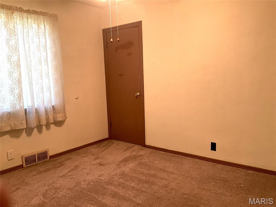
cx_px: 138
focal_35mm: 29
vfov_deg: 48.2
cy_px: 104
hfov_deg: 61.7
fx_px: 231
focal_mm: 3
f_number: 1.8
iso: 160
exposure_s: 1/60
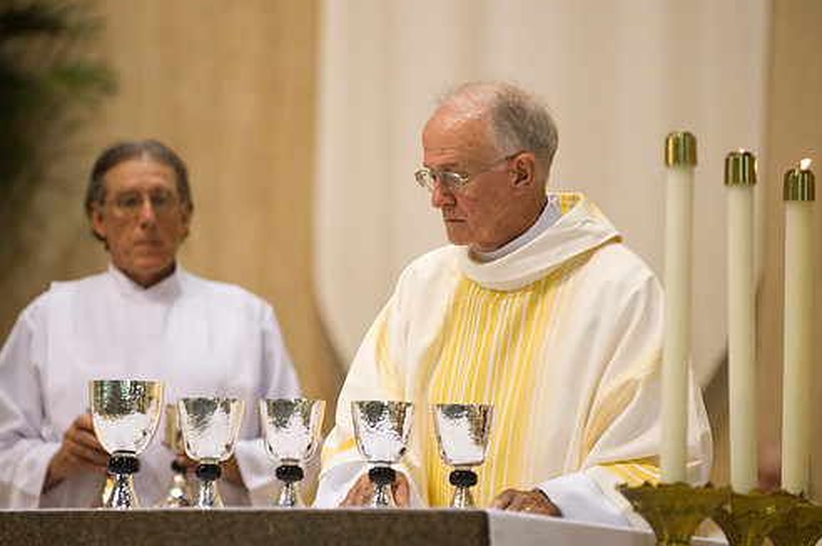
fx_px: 5383
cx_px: 351
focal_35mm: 236
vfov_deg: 5.8
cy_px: 282
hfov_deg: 8.7
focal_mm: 200
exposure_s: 1/125
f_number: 2.8
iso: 2000
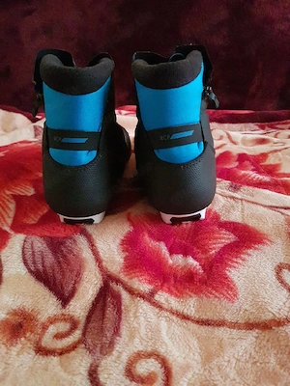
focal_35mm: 26
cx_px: 145
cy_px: 193
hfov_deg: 53.1
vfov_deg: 67.3
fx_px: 290
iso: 2000
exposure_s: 1/25
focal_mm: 4.2
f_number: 1.7
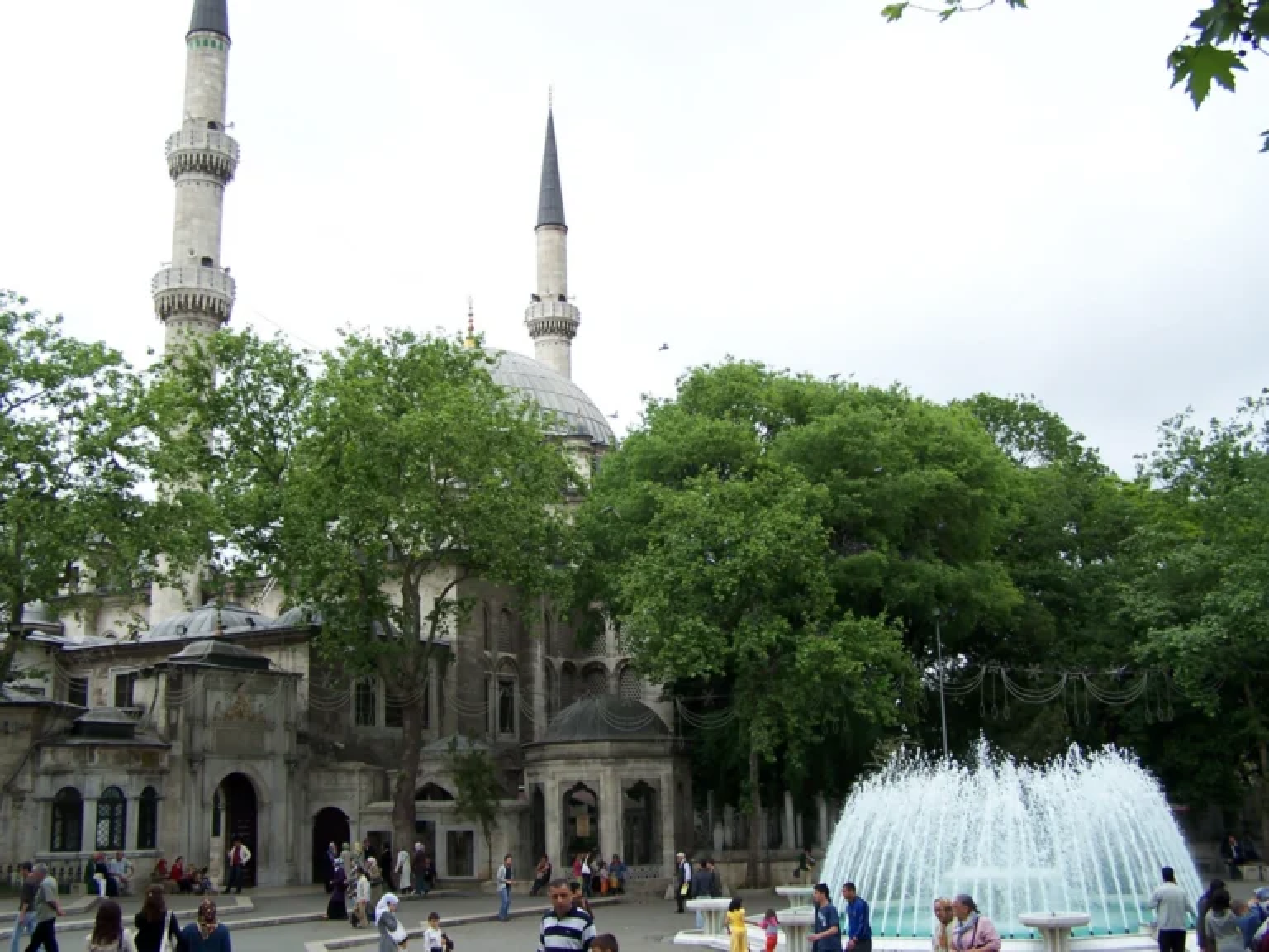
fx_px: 1393
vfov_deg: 37.7
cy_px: 476
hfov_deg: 49.0
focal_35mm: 38
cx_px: 634
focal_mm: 6.3
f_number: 2.8
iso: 80
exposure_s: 1/640
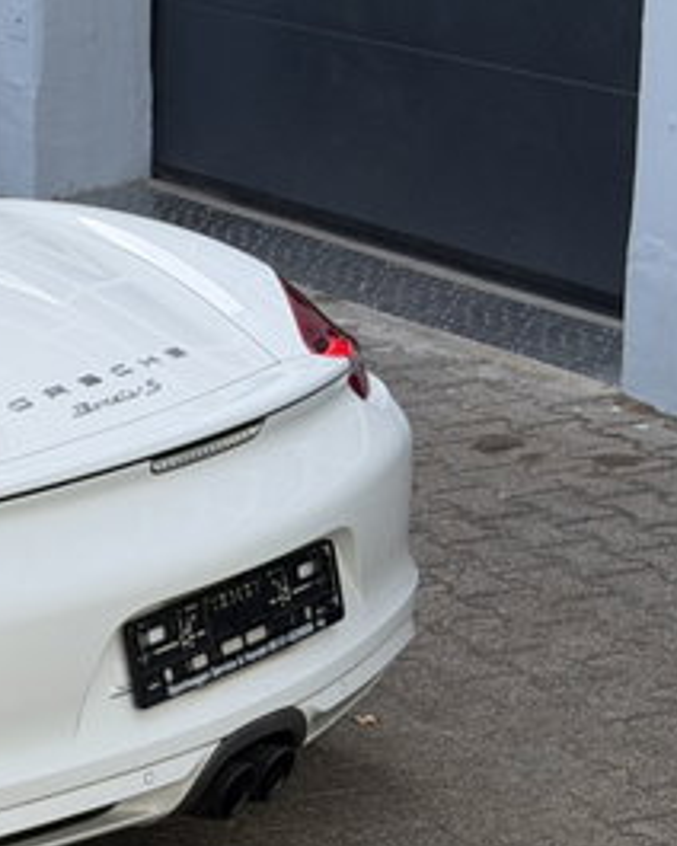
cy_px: 405
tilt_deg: -14.7
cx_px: -460
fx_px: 3406
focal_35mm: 136
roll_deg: +2.3
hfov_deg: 10.8
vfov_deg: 14.2
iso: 64
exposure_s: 1/1307
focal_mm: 6.76
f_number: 1.78
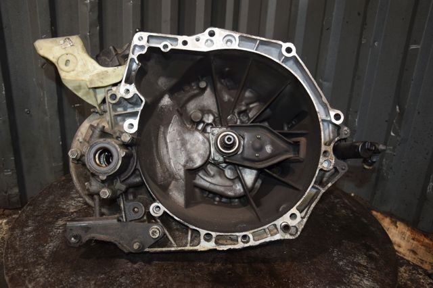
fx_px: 379
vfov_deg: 41.7
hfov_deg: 59.5
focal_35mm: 32
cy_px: 144
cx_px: 216
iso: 800
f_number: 5
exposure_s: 1/60
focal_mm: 21
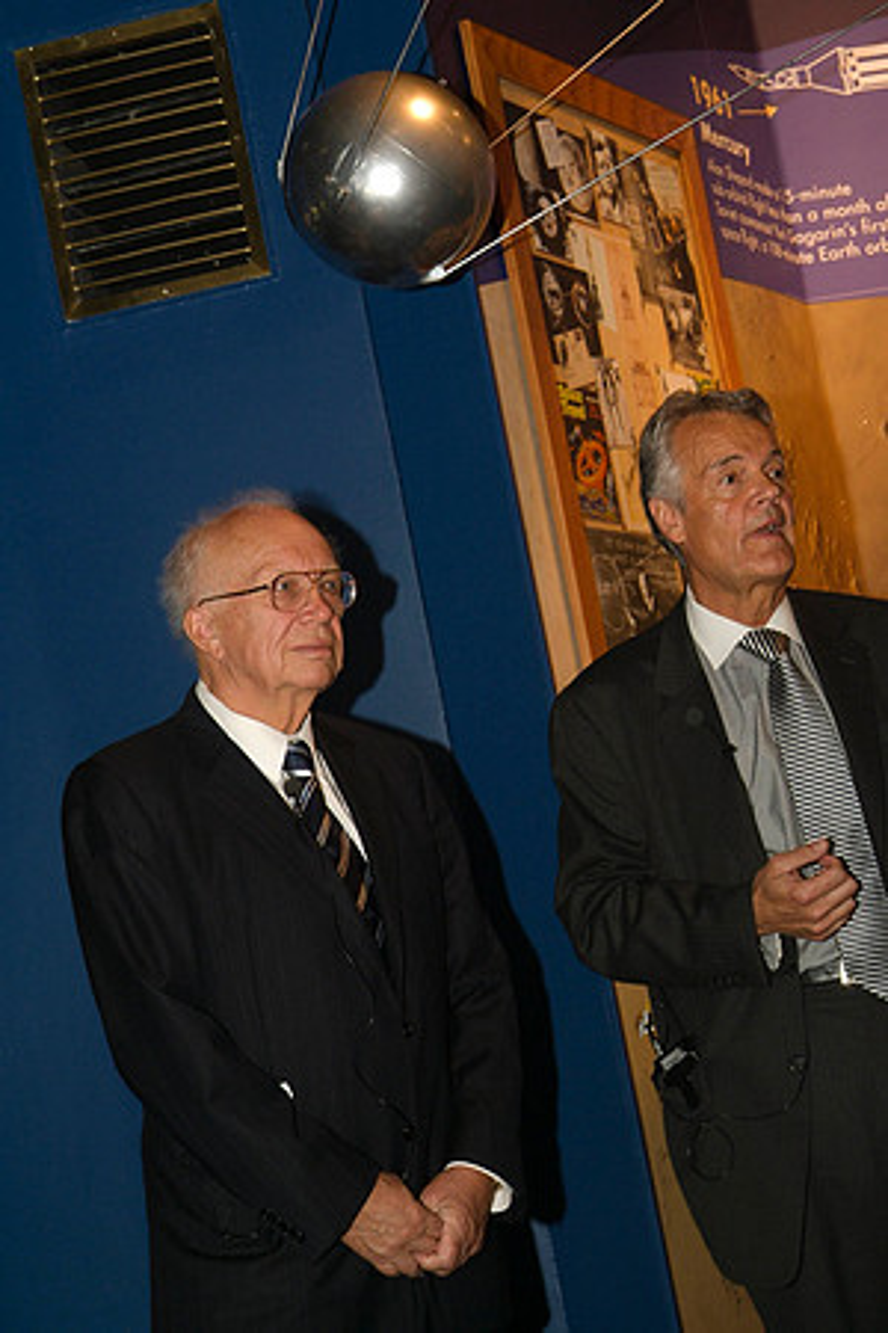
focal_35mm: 84
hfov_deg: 16.3
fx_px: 3108
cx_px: 444
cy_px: 666
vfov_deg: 24.2
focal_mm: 56
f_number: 8
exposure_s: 1/20
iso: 800
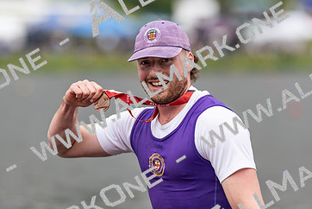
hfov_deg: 9.5
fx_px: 1873
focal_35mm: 216
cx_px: 137
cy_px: 164
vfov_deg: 6.4
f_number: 1.8
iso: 64
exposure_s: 1/1000
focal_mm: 135
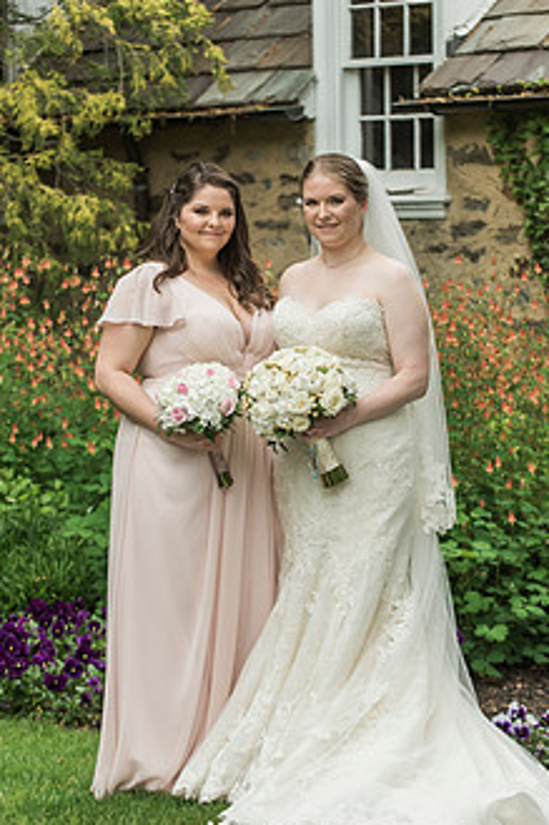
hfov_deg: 10.2
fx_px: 3068
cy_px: 341
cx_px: 271
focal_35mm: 134
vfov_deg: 15.3
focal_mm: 98
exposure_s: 1/500
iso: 500
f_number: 4
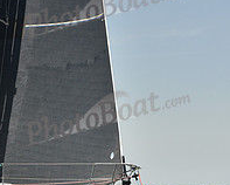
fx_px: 1881
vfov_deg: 5.6
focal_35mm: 276
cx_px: -34
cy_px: 193
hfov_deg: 7.0
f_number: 5
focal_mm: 100
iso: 250
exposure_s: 1/800
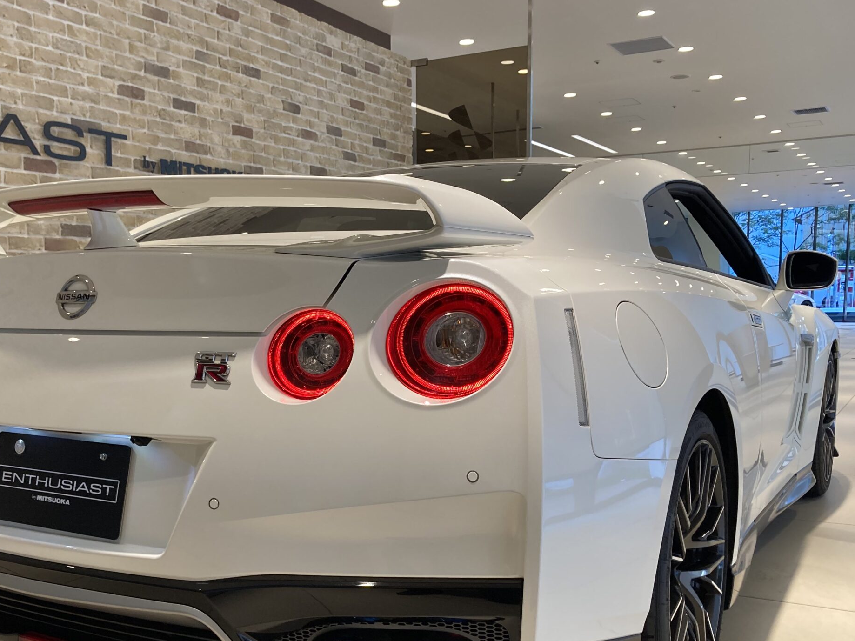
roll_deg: +0.8
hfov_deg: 47.6
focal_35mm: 39
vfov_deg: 36.5
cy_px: 421
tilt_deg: -7.1
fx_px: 963
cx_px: 343
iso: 80
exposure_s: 1/121
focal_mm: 3.99
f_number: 1.8
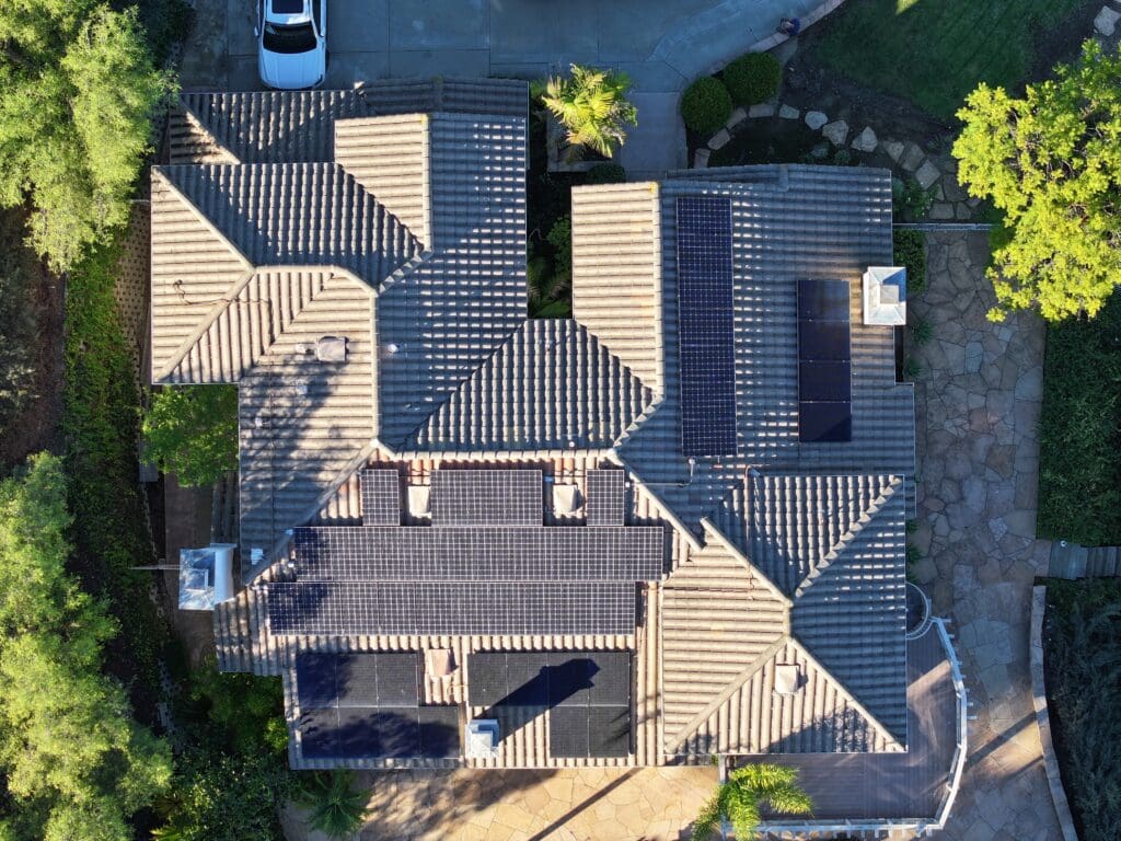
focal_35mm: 70
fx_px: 2267
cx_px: 560
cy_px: 420
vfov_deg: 21.0
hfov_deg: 27.8
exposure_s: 1/400
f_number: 2.8
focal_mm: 19.35
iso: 170
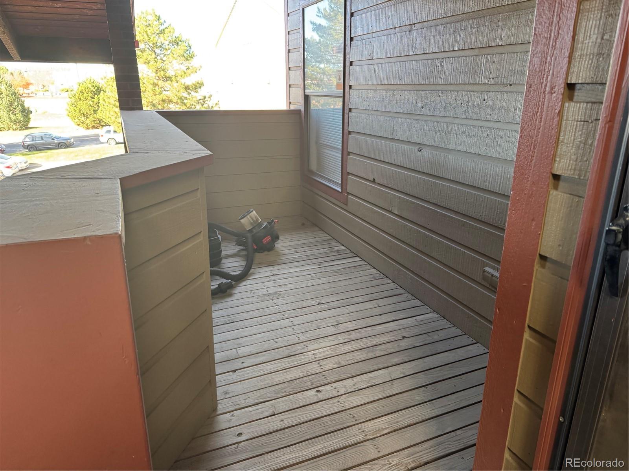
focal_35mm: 24
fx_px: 436
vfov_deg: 56.8
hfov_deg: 71.6
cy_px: 236
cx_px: 314
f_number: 1.78
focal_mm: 6.76
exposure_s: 1/121
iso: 200
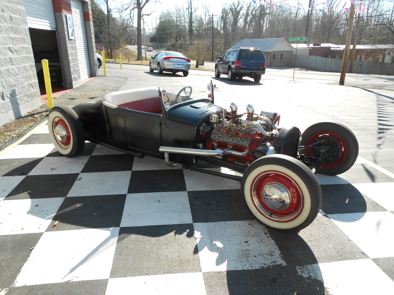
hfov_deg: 67.3
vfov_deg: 53.1
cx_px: 197
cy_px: 148
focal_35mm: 26
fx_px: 296
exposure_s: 1/400
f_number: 3.2
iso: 80
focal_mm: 4.6
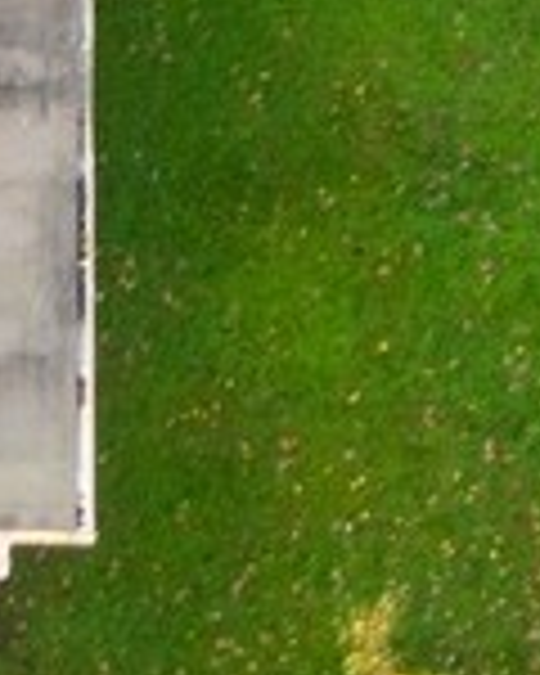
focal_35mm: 280
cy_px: 2034
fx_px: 5594
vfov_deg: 6.3
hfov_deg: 5.4
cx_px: -693
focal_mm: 10.26
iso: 200
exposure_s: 1/40
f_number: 3.5
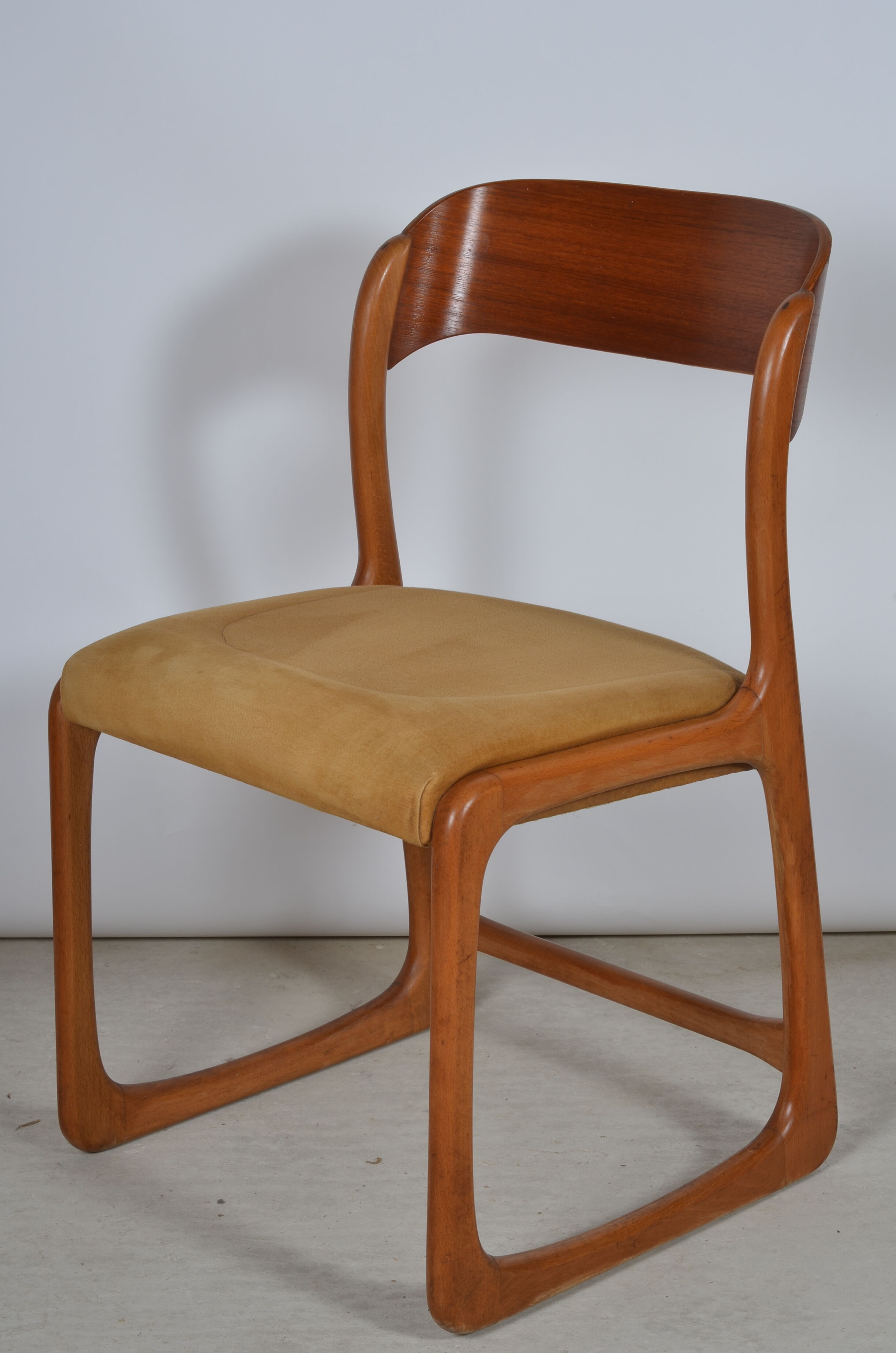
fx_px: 2812
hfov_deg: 18.1
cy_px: 676
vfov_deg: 27.0
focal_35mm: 75
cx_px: 448
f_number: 11
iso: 100
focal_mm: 50
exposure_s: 1/125
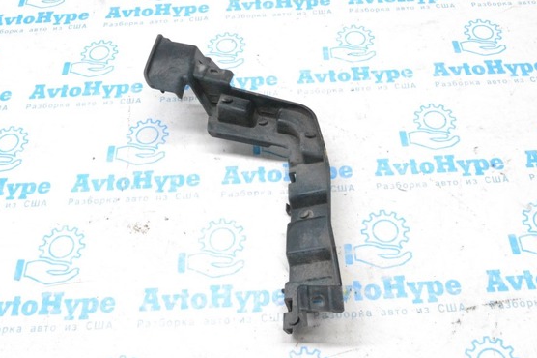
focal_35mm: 38
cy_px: 156
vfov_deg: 35.0
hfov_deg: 50.7
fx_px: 566
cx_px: 282
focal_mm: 22
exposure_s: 1/125
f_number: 10
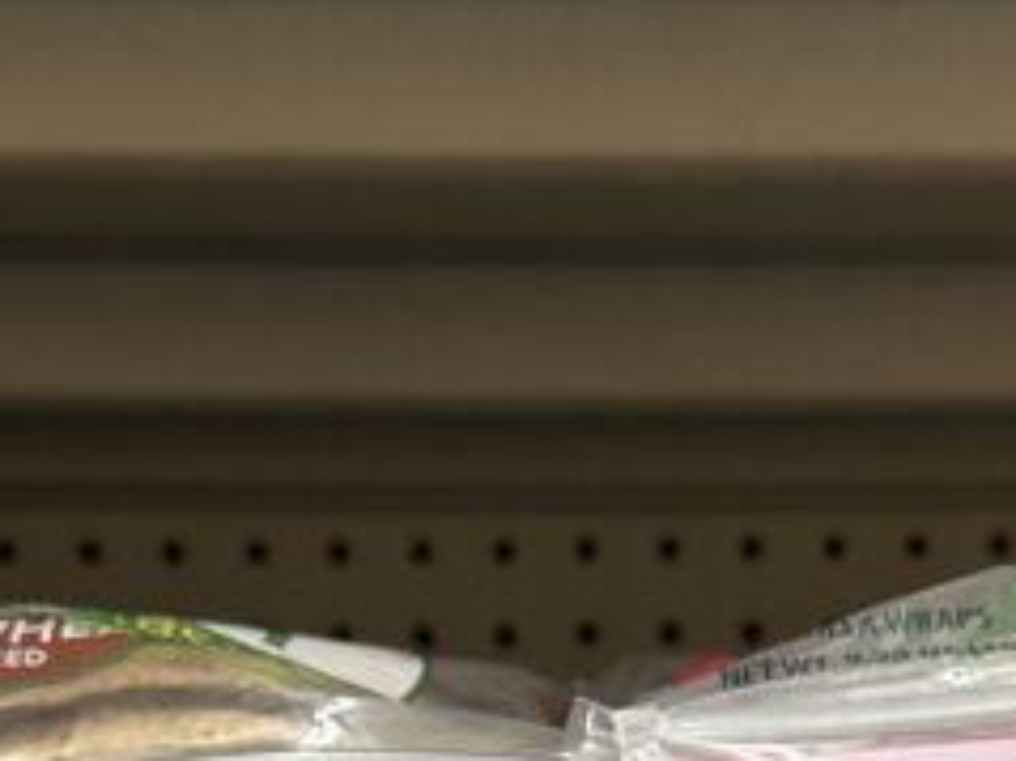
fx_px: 3022
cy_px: 1309
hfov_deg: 19.1
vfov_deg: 13.1
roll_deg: +0.9
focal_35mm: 103
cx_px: 604
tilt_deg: -2.7
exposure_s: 1/62
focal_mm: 6.86
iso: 125
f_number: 1.78
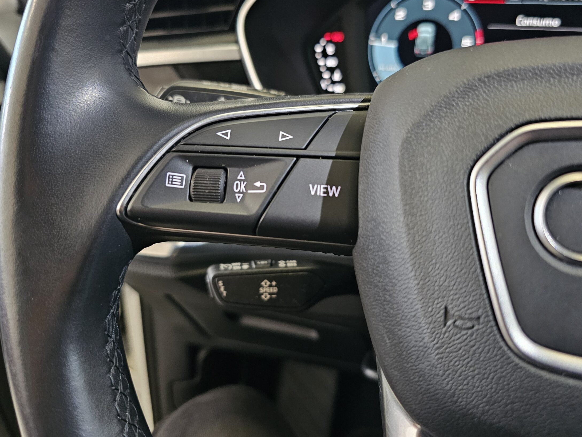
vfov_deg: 51.3
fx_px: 454
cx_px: 308
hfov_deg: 65.3
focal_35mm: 27
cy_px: 206
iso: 1000
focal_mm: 6.3
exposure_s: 1/24
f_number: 1.7
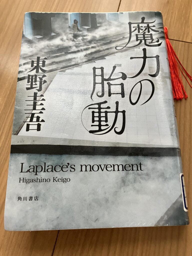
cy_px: 128
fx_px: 207
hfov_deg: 49.7
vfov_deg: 63.4
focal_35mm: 28
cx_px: 96
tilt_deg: -73.3
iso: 250
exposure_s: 1/60
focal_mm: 3.99
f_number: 1.8
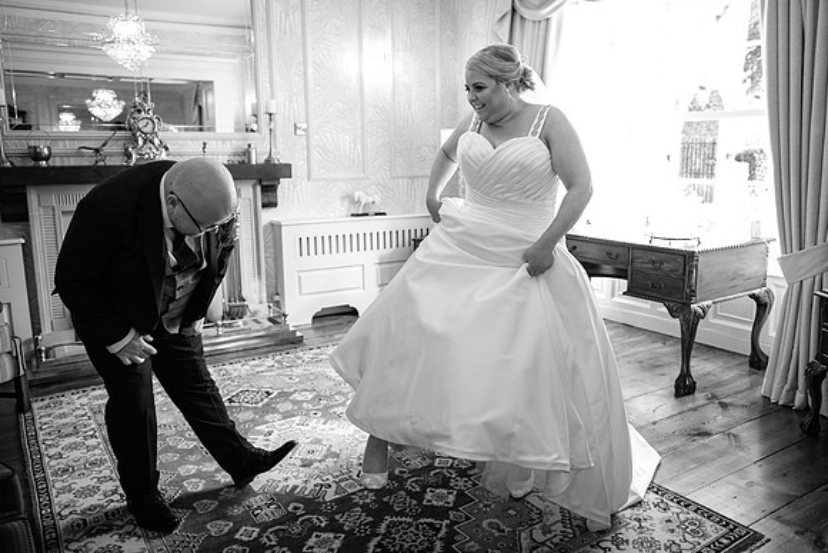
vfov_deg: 48.4
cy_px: 256
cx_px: 450
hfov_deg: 67.9
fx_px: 614
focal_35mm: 27
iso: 800
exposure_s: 1/250
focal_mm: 16
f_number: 1.8
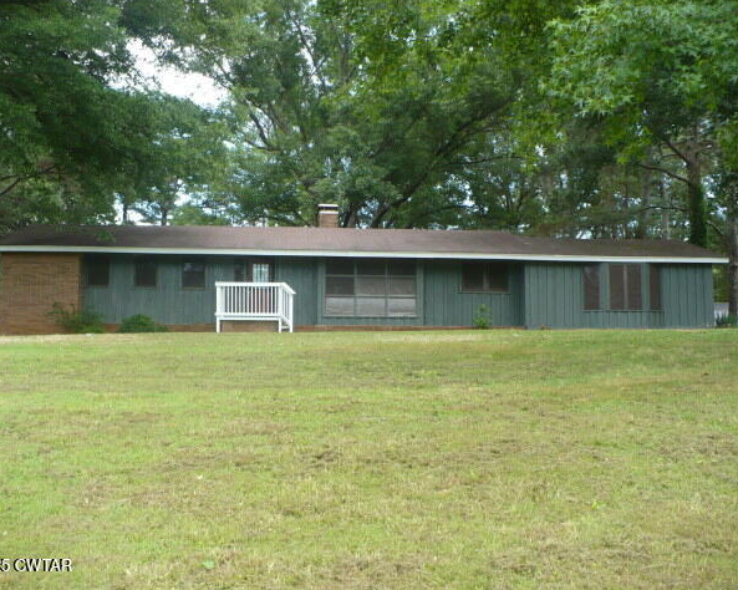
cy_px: 294
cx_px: 353
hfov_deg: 46.8
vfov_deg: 38.2
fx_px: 852
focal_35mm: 39
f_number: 2.8
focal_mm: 6.1
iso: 100
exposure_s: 1/100
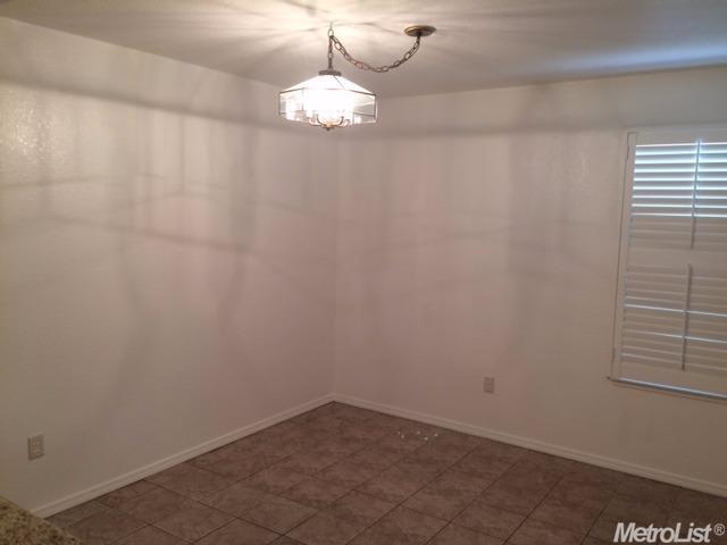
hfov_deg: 61.7
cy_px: 272
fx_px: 609
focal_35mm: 29
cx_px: 364
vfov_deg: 48.2
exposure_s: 1/30
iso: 50
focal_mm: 4.15
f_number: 2.2
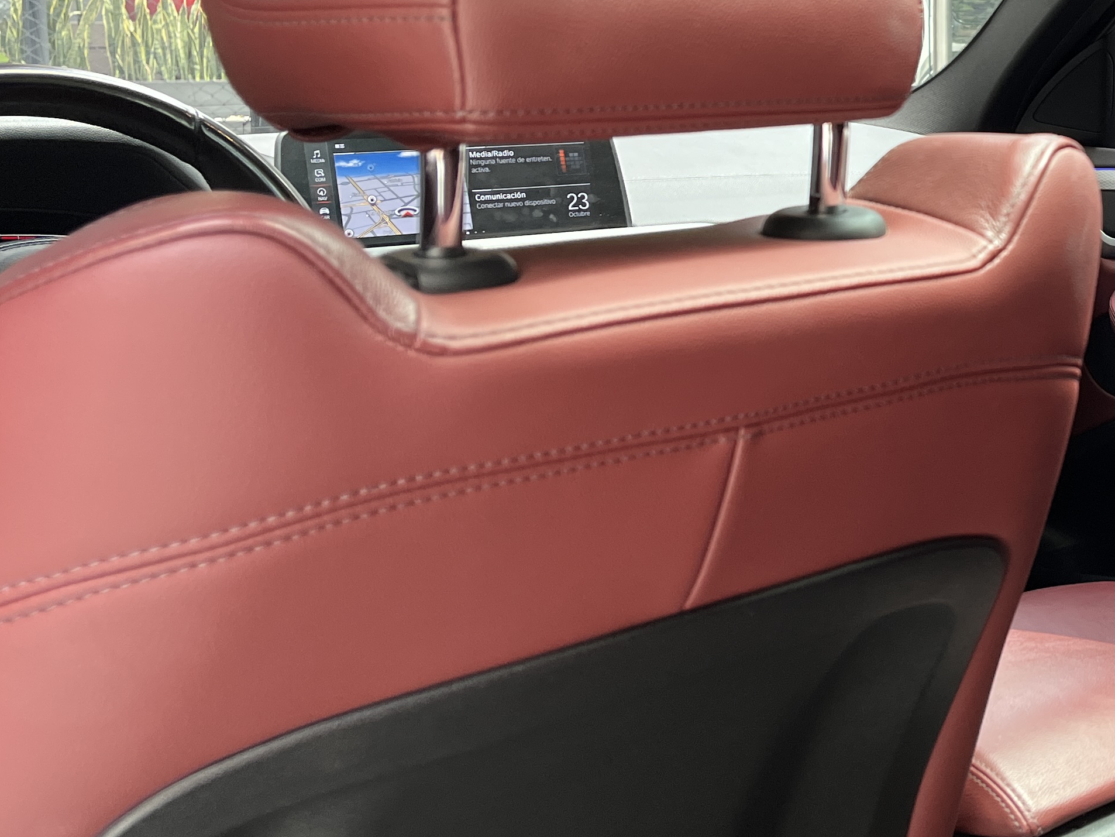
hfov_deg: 32.5
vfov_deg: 26.3
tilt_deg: -4.7
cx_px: 1082
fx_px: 1772
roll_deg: -0.2
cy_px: 224
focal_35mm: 55
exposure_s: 1/114
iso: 125
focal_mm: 5.1
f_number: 1.6
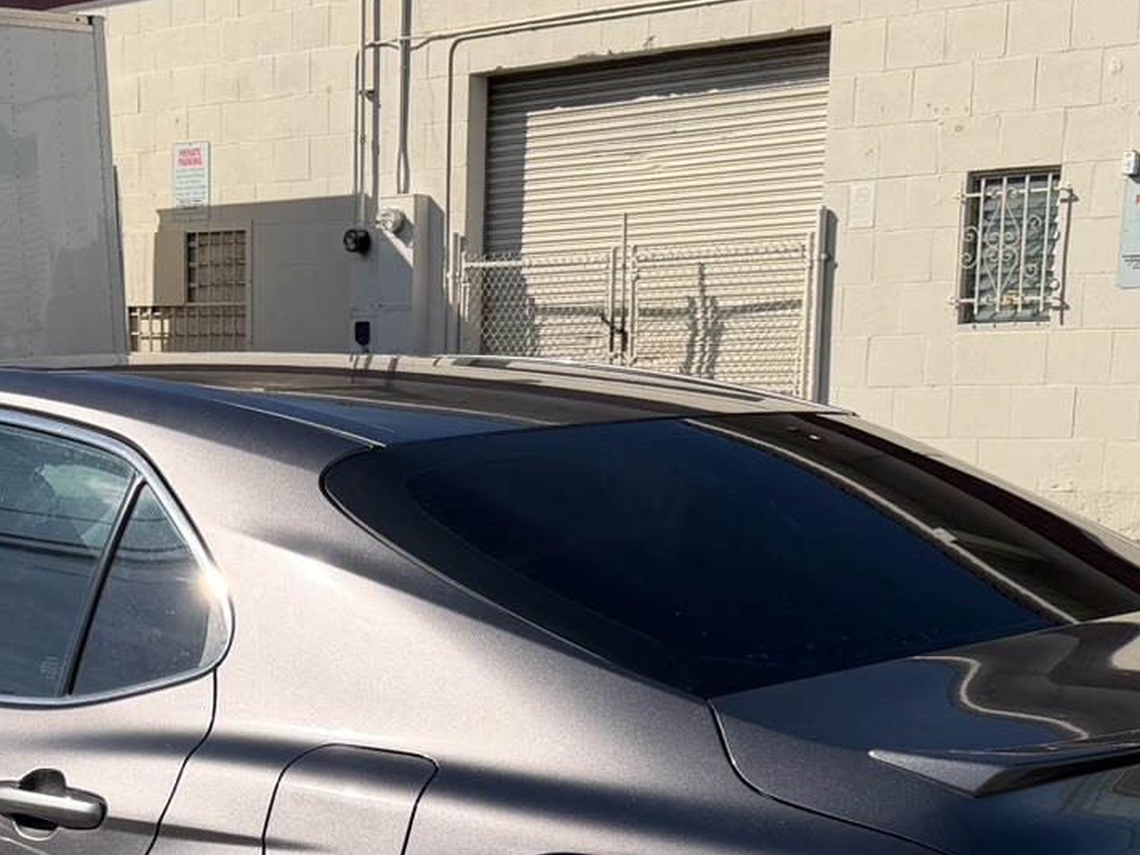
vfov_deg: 20.6
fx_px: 2272
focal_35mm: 69
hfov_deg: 28.1
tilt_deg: -9.7
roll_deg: -0.5
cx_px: 419
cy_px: 860
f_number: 1.78
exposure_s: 1/6173
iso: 80
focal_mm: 6.76
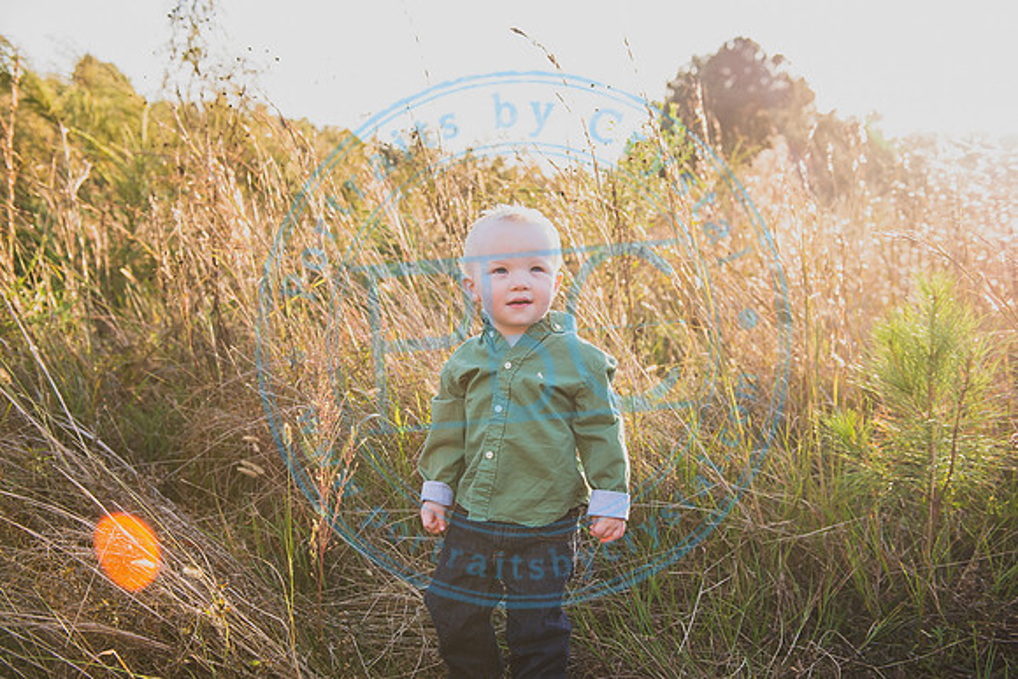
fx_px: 1018
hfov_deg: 53.1
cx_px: 509
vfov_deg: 36.9
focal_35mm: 36
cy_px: 340
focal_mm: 36
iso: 200
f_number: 4
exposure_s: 1/200
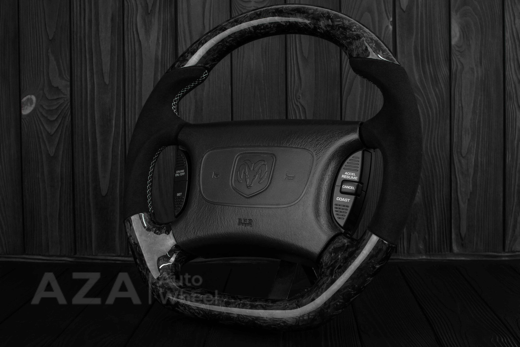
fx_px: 758
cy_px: 174
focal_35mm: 52
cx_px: 260
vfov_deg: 25.8
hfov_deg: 37.8
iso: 500
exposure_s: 1/125
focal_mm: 35
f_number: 6.3
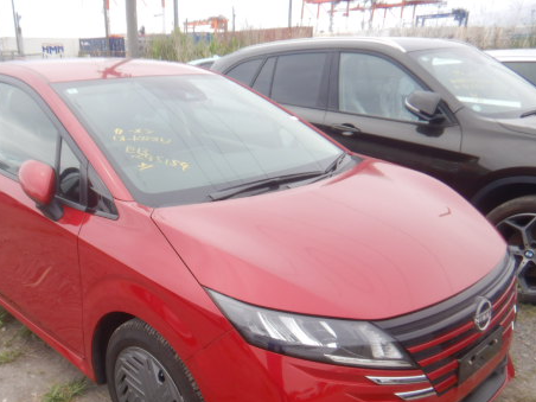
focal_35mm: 34
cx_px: 202
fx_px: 526
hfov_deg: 53.4
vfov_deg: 41.2
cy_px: 274
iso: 125
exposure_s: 1/250
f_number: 2.8
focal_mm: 4.3
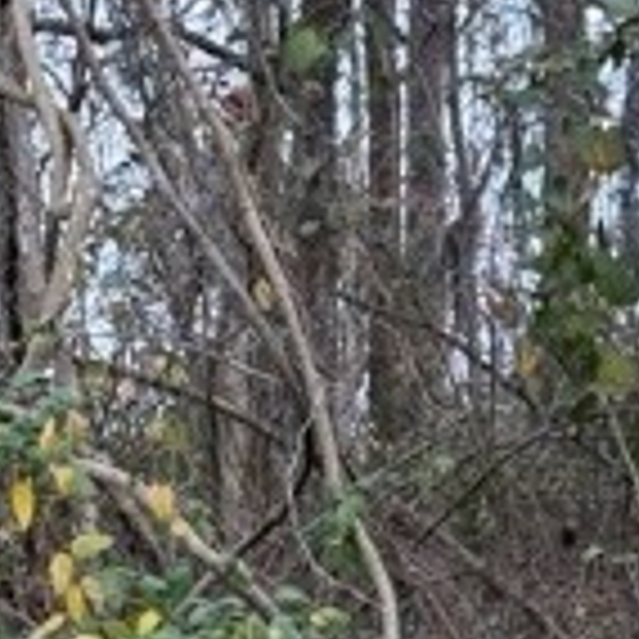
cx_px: 360
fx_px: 4803
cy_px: 1094
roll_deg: -0.4
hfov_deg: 7.6
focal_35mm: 230
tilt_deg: -4.5
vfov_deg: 7.4
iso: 100
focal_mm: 6.76
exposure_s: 1/484
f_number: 1.78
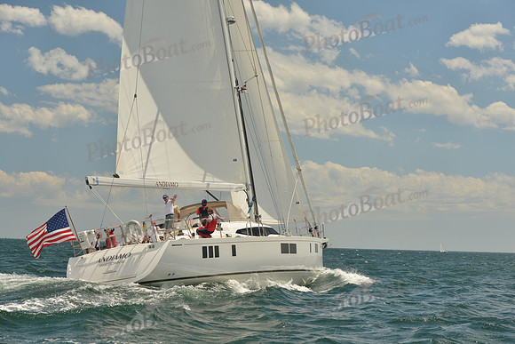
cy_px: 172
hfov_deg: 28.8
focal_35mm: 70
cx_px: 258
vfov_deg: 19.5
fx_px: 1002
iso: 400
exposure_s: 1/800
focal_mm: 70
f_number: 7.1
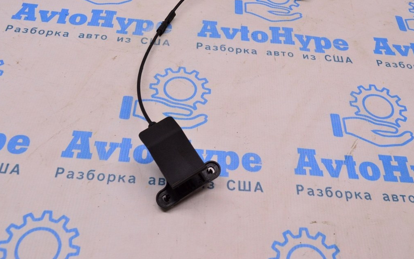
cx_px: 206
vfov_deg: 33.2
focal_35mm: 39
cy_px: 124
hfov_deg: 50.9
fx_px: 435
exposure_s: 1/125
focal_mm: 25
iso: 1600
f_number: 8
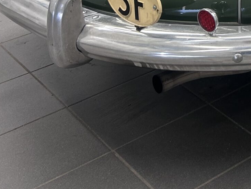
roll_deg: +1.2
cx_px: 370
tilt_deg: -13.8
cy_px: -131
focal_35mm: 91
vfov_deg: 14.6
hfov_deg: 19.1
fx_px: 660
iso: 64
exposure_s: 1/100
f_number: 1.5
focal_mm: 5.7
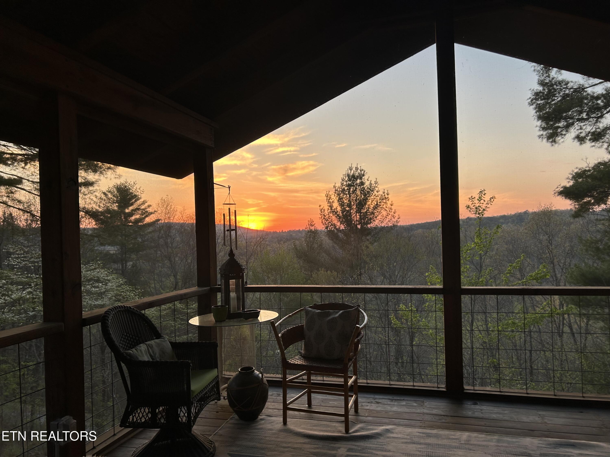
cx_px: 305
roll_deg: +1.9
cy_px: 228
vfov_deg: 53.1
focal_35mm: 26
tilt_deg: +0.3
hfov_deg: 67.3
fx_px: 458
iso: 40
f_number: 1.5
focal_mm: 5.7
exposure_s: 1/156
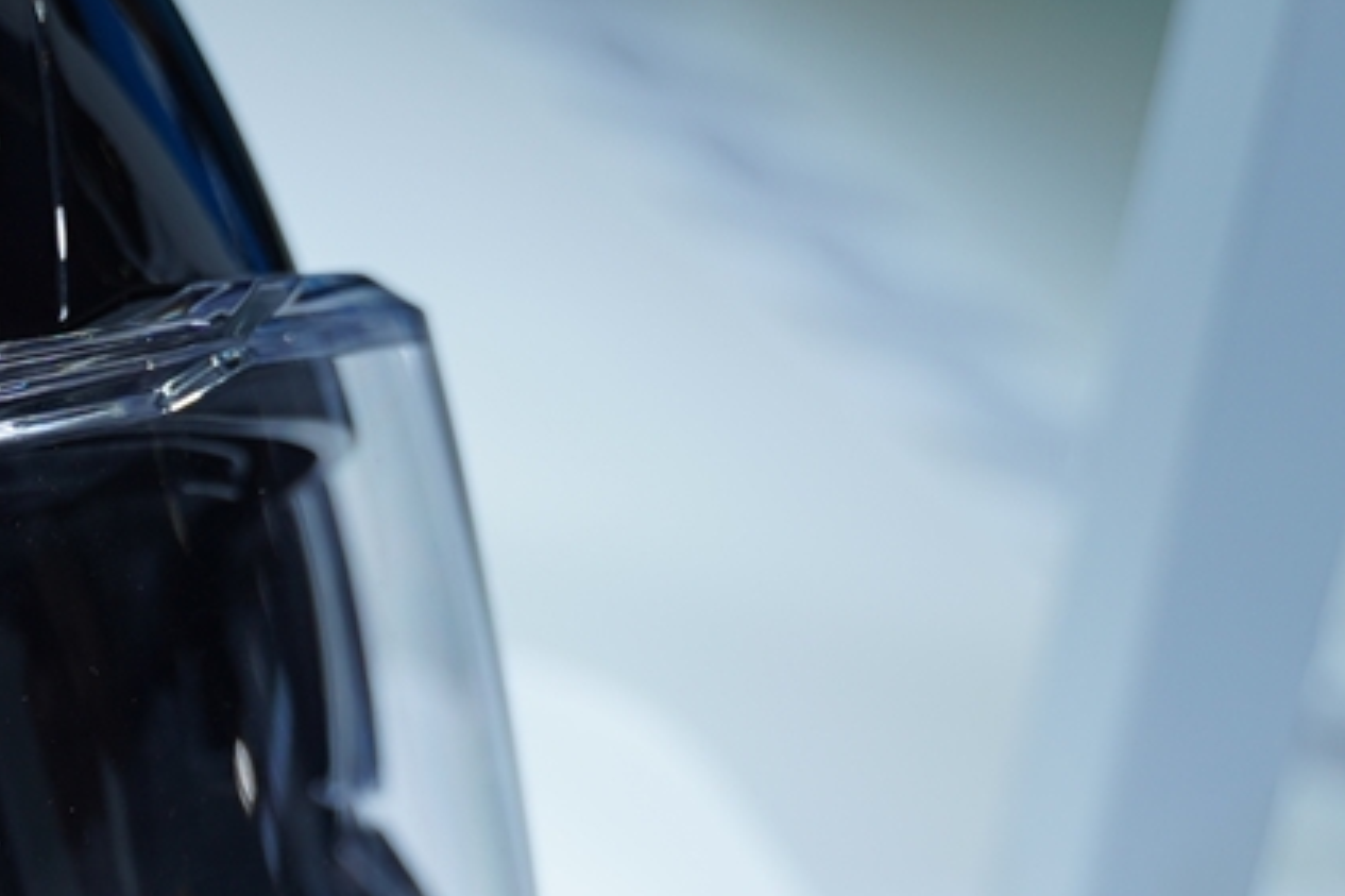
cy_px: 1122
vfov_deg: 9.3
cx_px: -500
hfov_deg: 13.5
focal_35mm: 145
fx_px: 5415
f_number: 2.8
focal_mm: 34
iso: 100
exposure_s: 1/500
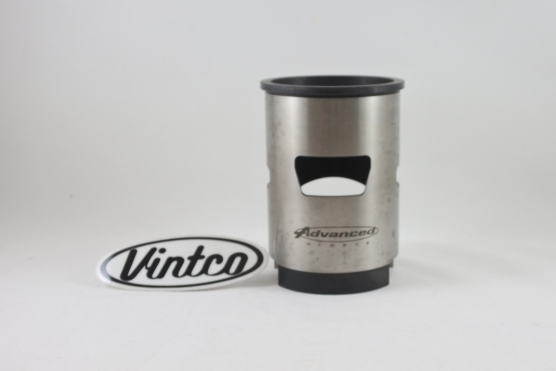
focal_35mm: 36
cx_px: 278
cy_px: 186
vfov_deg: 36.9
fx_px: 556
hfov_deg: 53.1
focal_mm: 13.7
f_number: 4
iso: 400
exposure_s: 1/160
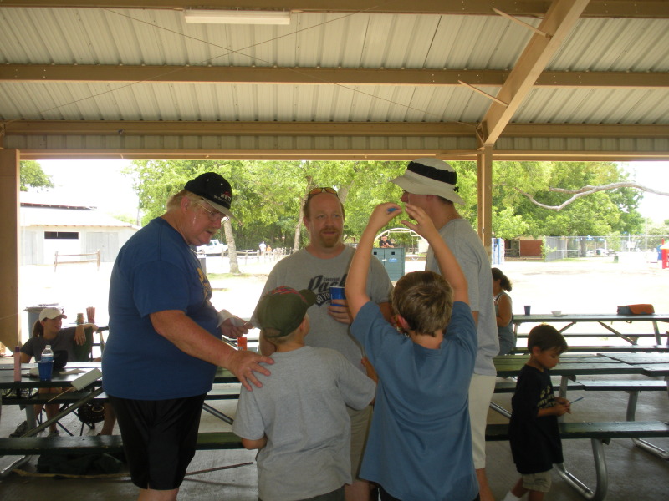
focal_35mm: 36
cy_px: 250
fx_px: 696
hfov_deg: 51.4
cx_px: 334
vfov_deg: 39.7
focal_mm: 6.3
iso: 88
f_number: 3.5
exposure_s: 1/90.6
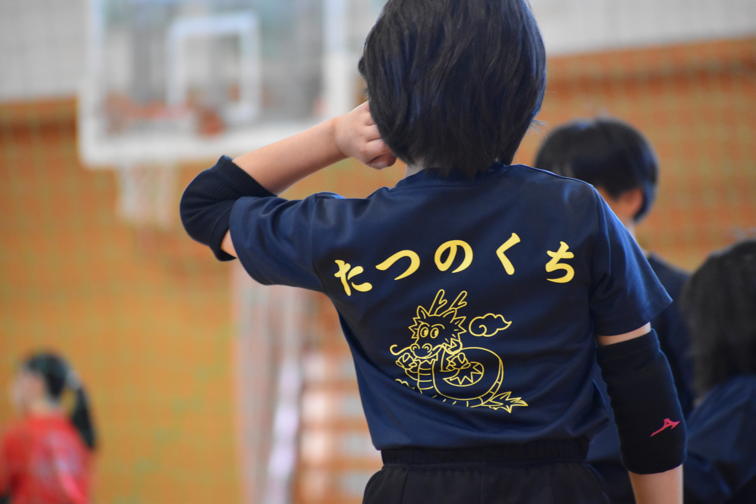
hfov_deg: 6.9
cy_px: 252
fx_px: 6300
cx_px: 378
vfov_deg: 4.6
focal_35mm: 300
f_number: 5.3
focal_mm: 200
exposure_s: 1/125
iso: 3200
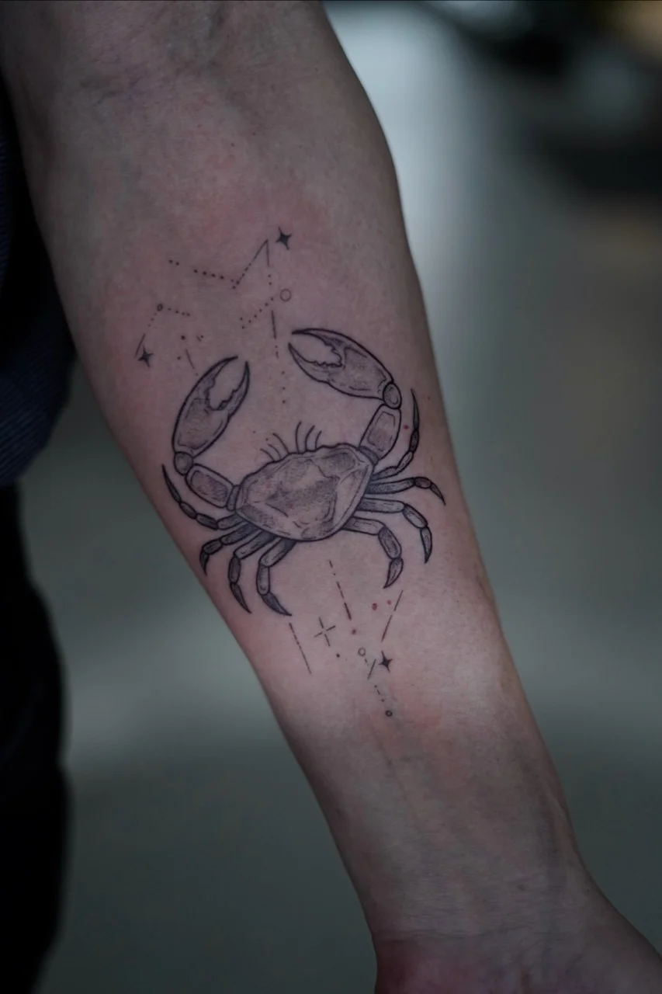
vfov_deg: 39.6
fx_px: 1379
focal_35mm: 50
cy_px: 497
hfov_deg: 27.0
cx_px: 331
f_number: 1.8
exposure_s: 1/2500
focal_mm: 50
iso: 1600
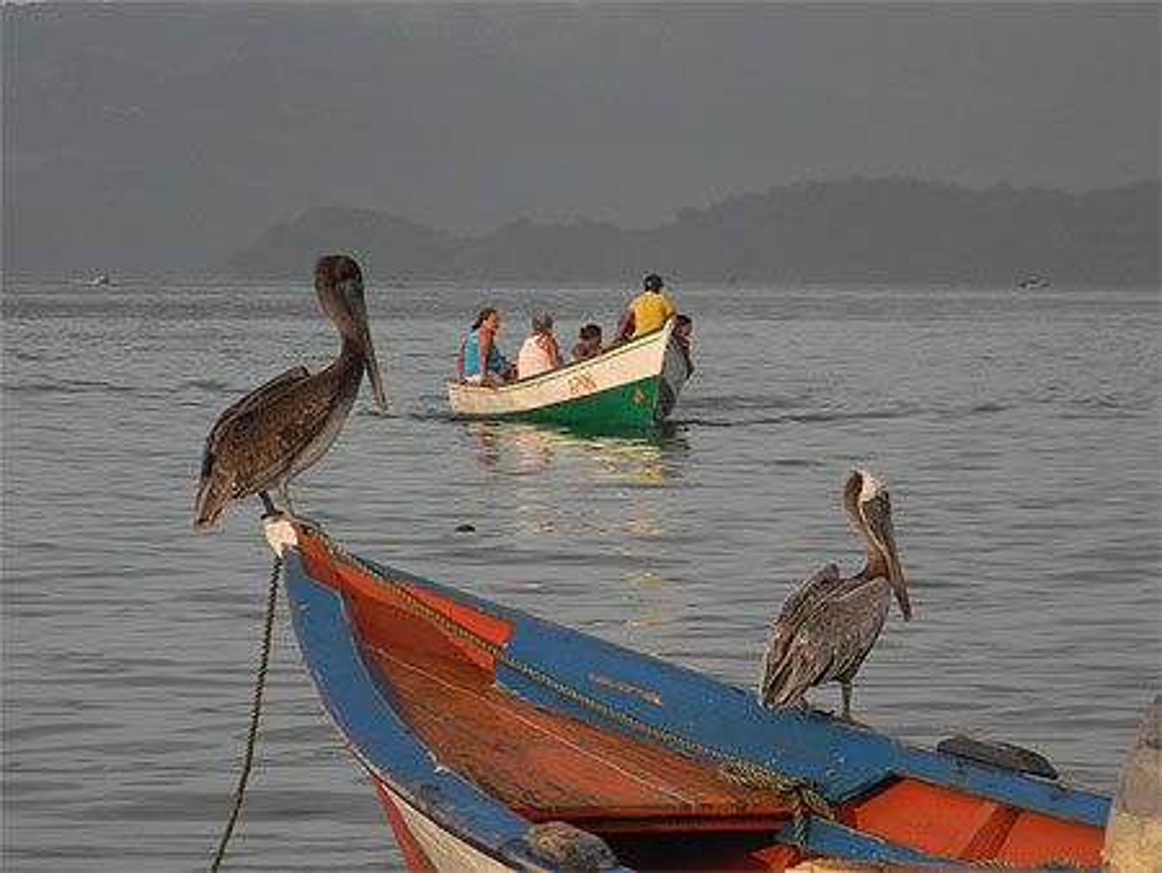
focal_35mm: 183
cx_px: 581
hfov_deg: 10.8
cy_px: 436
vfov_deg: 8.1
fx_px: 6146
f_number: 5.2
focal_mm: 33.1
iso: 80
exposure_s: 1/212
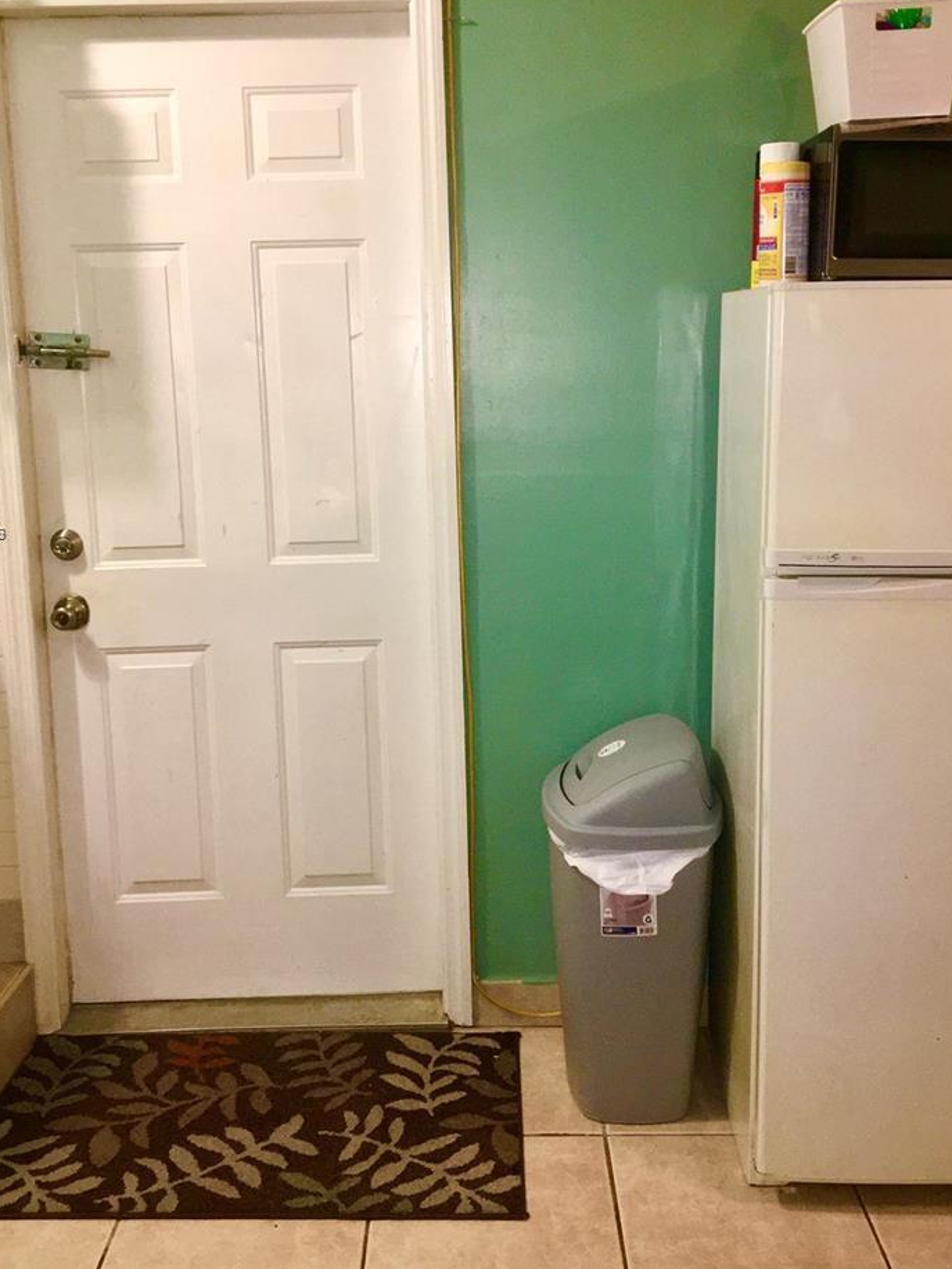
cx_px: 504
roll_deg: +0.6
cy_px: 533
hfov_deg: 37.7
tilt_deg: -7.6
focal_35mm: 38
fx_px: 1393
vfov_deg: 48.8
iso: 160
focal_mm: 4.15
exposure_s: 1/24
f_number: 2.2
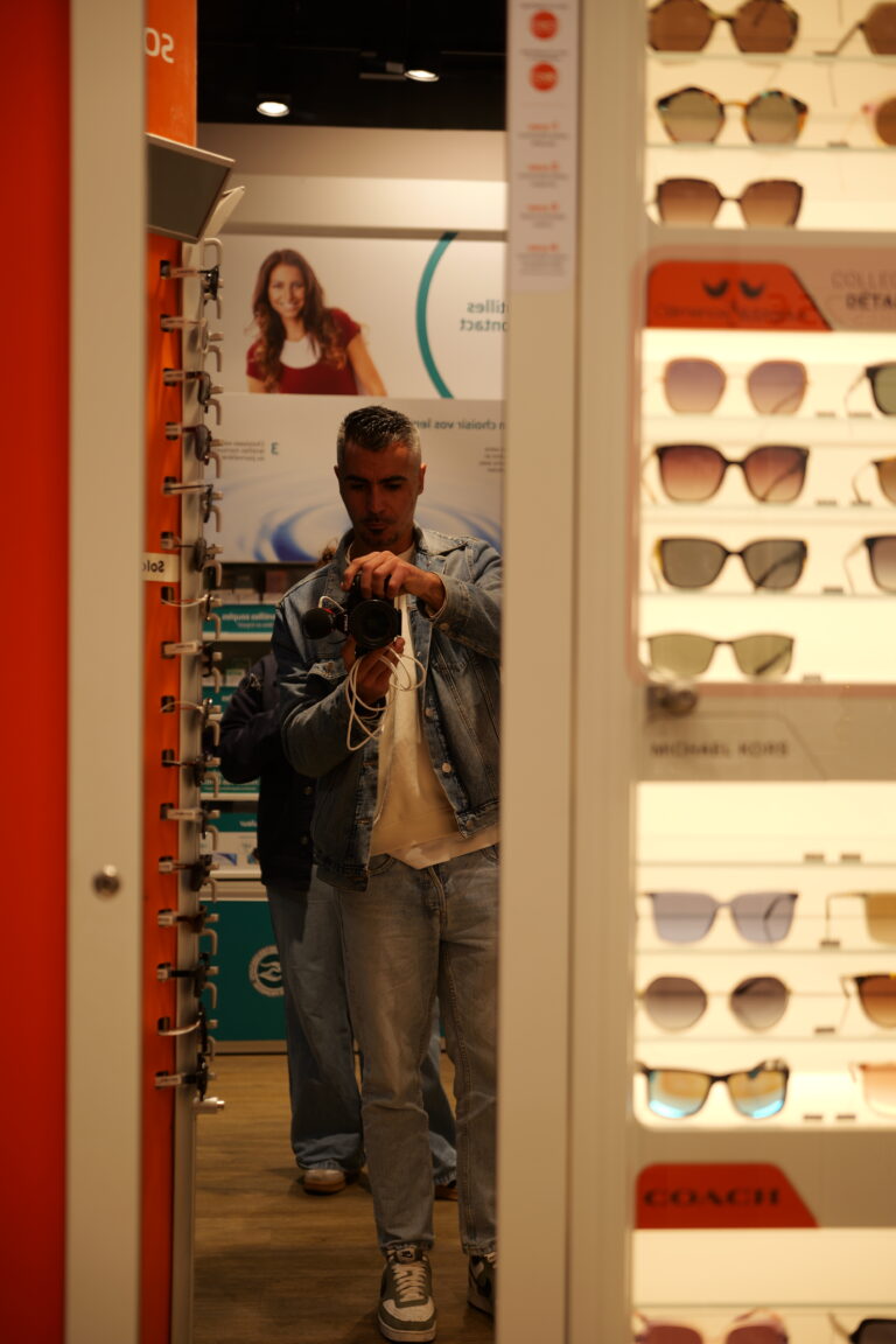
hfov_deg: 26.5
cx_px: 448
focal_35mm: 51
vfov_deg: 38.9
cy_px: 672
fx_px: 1904
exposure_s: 1/100
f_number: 2.8
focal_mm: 51
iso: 100
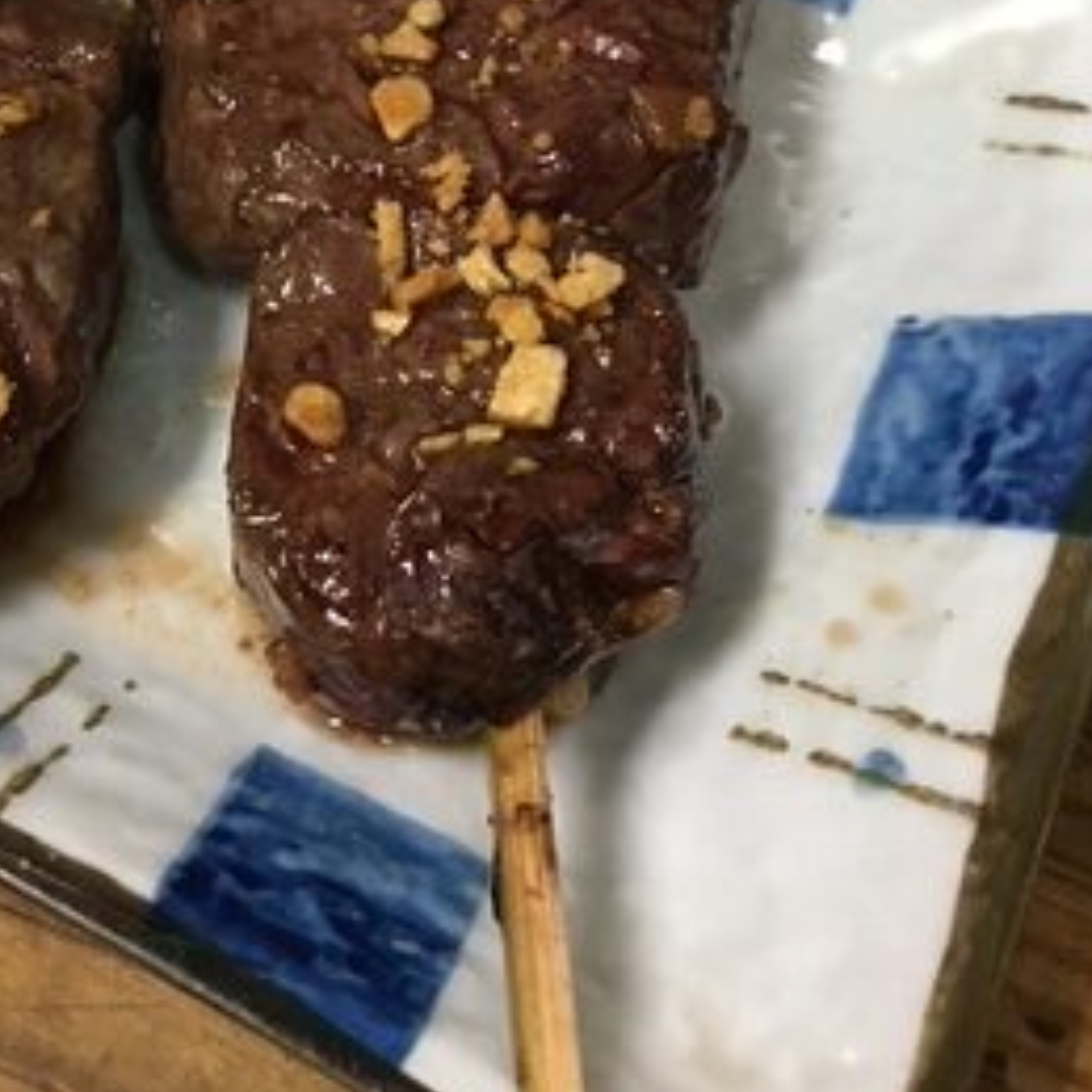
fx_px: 2248
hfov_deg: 26.7
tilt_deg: -55.3
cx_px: 185
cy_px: 71
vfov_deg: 26.2
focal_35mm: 63
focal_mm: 4.15
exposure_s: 1/30
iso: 125
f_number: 2.2
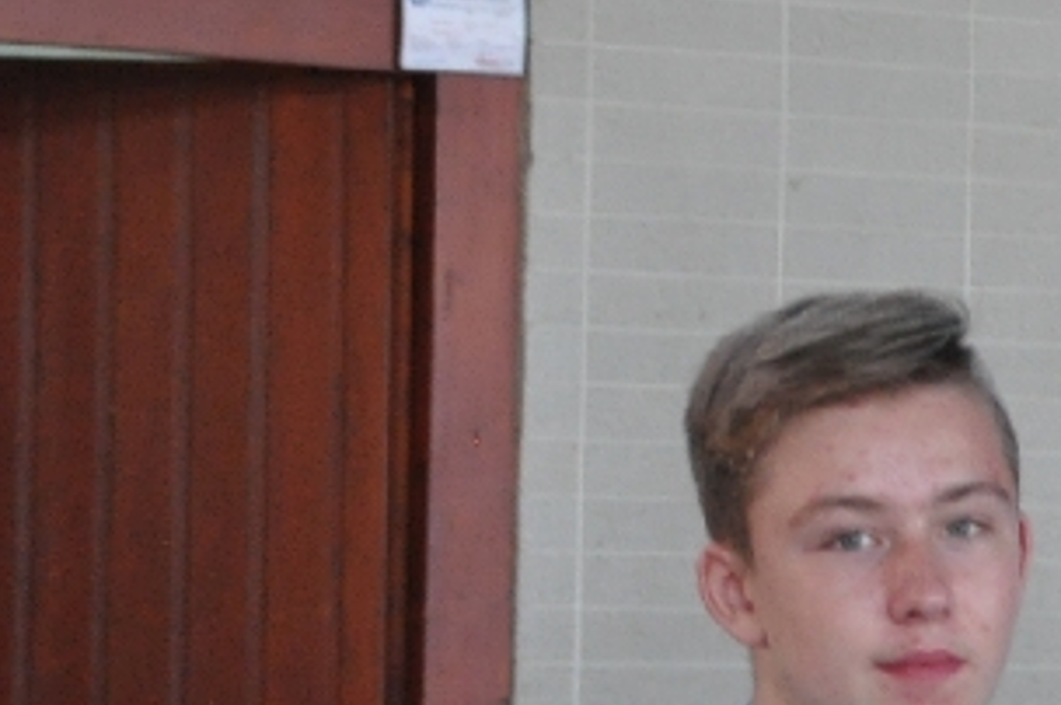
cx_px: 1696
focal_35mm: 257
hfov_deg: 7.8
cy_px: 482
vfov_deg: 5.3
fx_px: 7566
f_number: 4.8
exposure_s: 1/125
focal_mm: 52
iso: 1600
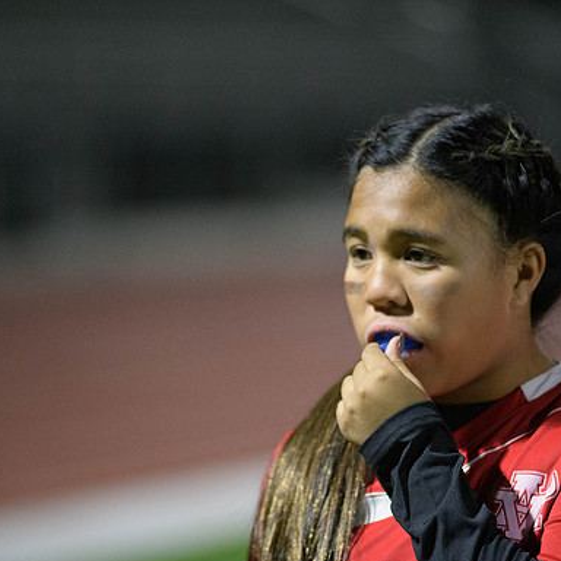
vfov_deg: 6.8
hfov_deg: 6.8
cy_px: 281
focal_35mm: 257
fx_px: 4712
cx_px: 321
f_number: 2.8
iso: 7200
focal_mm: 200
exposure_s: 1/640
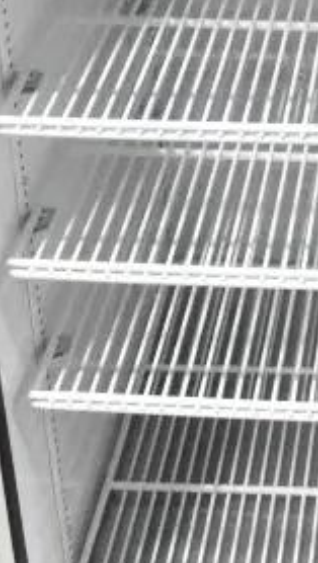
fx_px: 1390
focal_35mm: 93
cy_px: -151
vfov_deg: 21.0
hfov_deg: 12.6
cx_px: 421
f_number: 7.1
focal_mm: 18
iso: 6400
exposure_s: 1/320
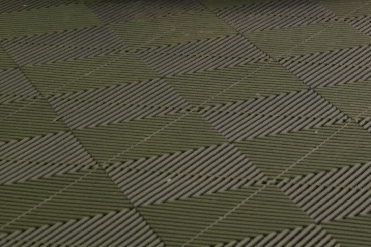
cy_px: -360
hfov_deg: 10.6
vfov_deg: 7.1
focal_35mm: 180
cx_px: 691
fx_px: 1855
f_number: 6.3
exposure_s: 1/40
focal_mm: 33
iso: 500
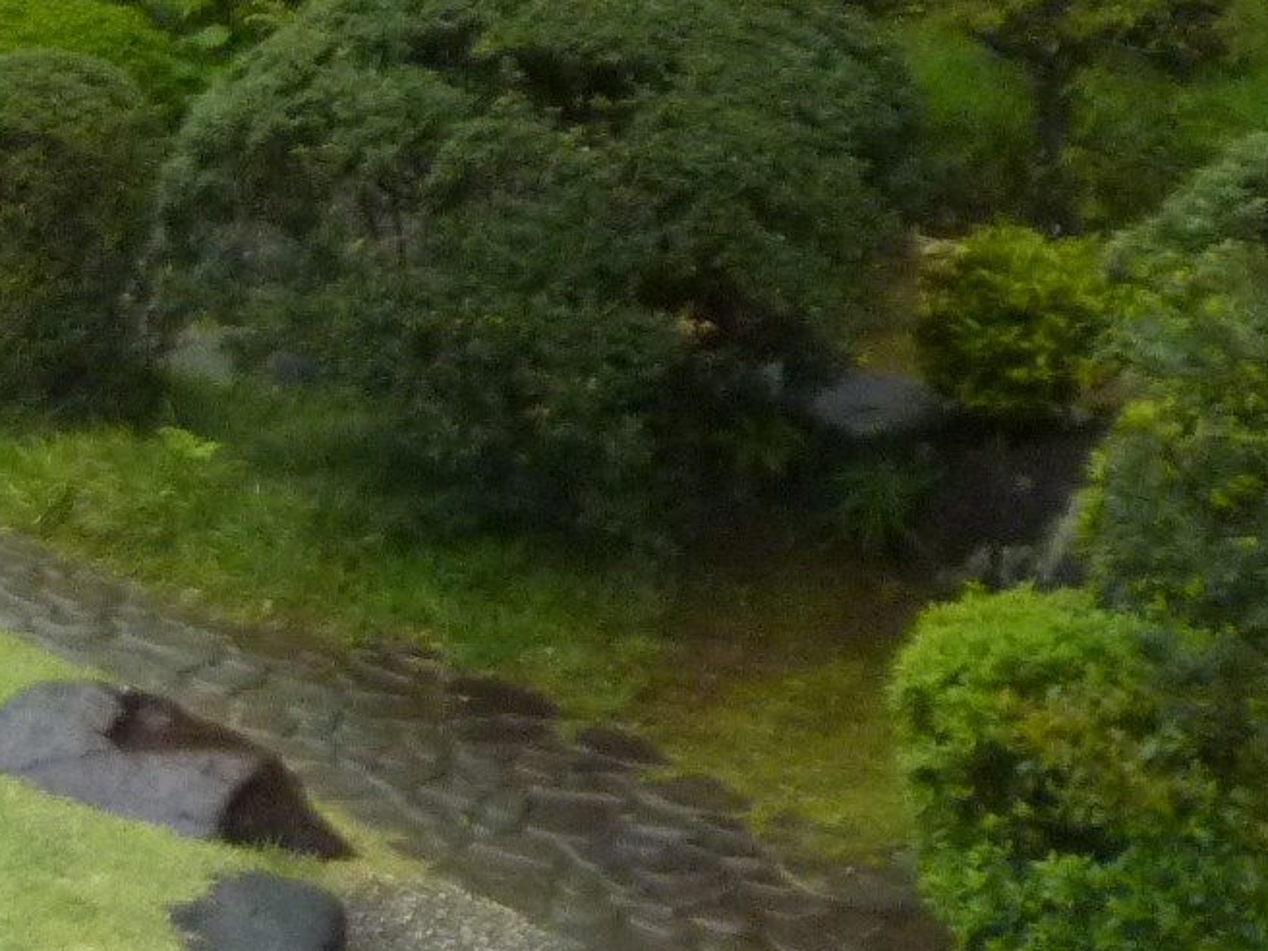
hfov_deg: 21.0
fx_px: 2857
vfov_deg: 17.8
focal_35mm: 78
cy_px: -232
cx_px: -659
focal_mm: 4.1
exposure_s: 1/125
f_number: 3.3
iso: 400
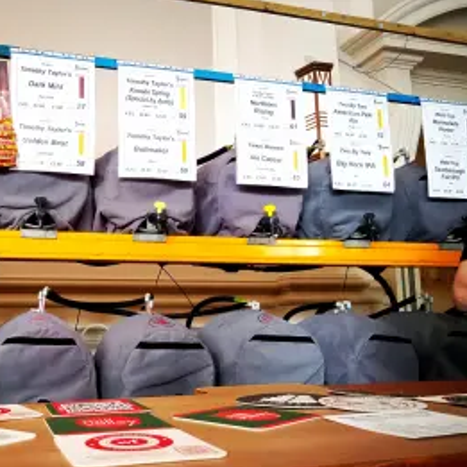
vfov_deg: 43.8
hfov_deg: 42.5
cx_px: 118
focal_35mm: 38
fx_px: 580
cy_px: 263
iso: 262
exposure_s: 1/33.3
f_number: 2
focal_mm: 3.54
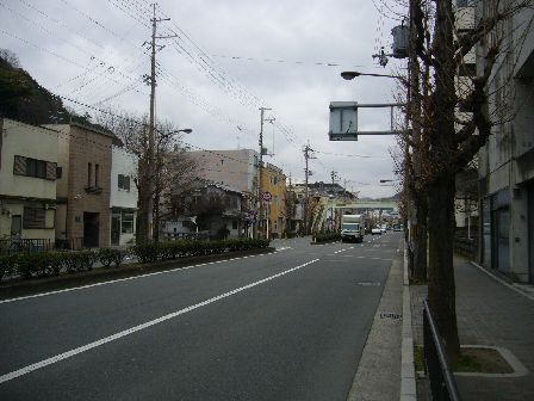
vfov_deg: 40.7
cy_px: 200
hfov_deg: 52.6
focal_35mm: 35
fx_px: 540
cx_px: 267
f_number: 2.8
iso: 80
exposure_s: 1/500
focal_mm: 5.8
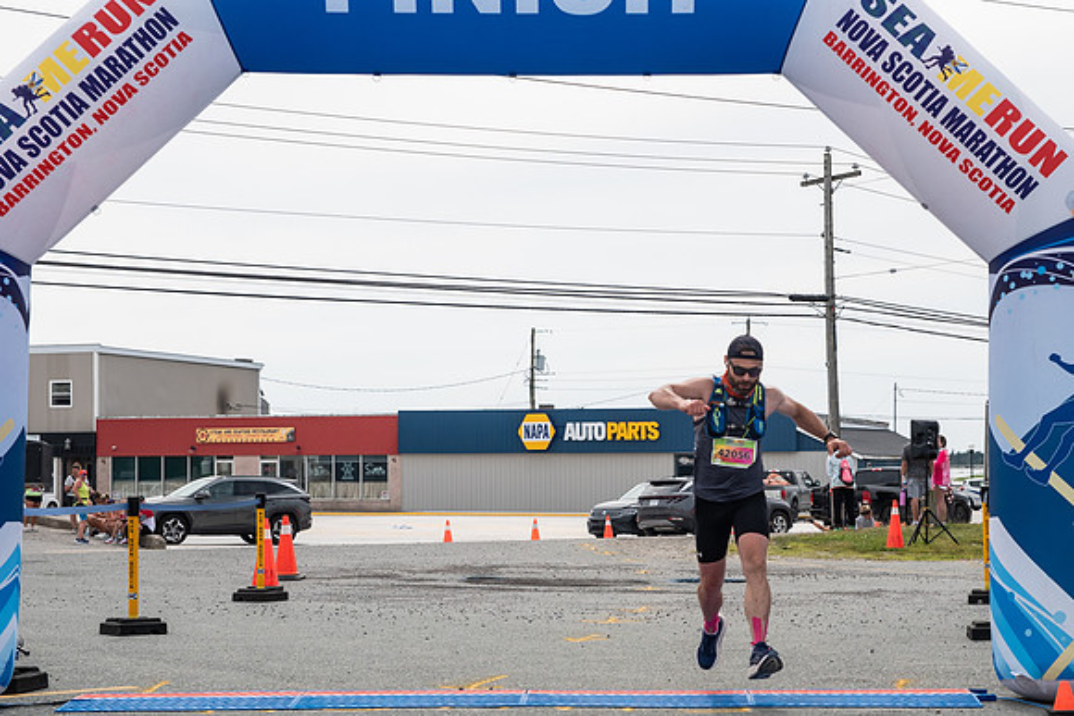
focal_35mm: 75
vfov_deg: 18.1
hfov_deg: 26.8
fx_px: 2251
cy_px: 433
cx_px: 647
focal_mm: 56
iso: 800
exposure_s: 1/4000
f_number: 4
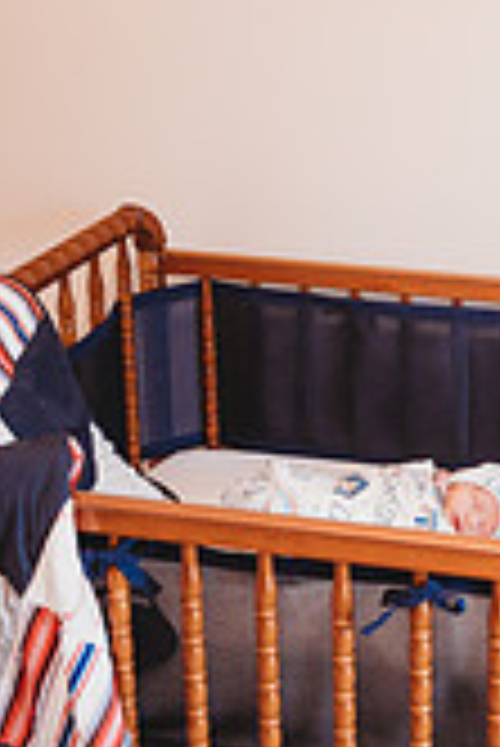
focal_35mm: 65
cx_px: 577
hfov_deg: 19.9
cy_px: 135
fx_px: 1351
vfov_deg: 30.1
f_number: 2.2
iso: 1000
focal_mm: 24
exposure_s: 1/160
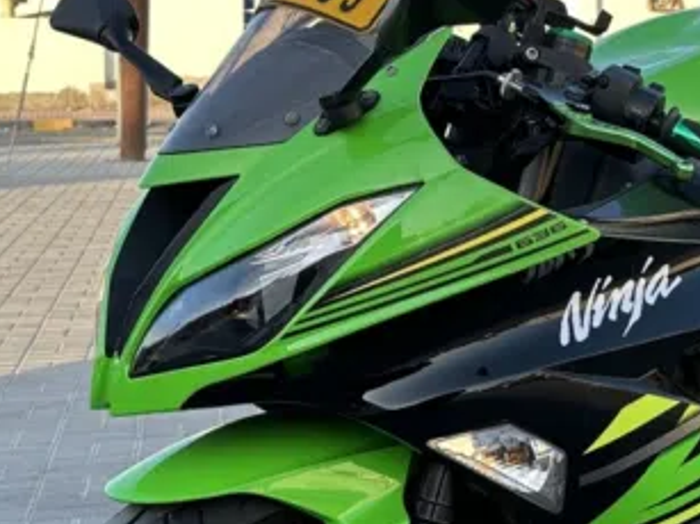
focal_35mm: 50
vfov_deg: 28.9
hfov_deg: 35.3
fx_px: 1011
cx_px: 666
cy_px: 173
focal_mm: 6.86
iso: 80
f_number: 1.78
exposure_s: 1/402
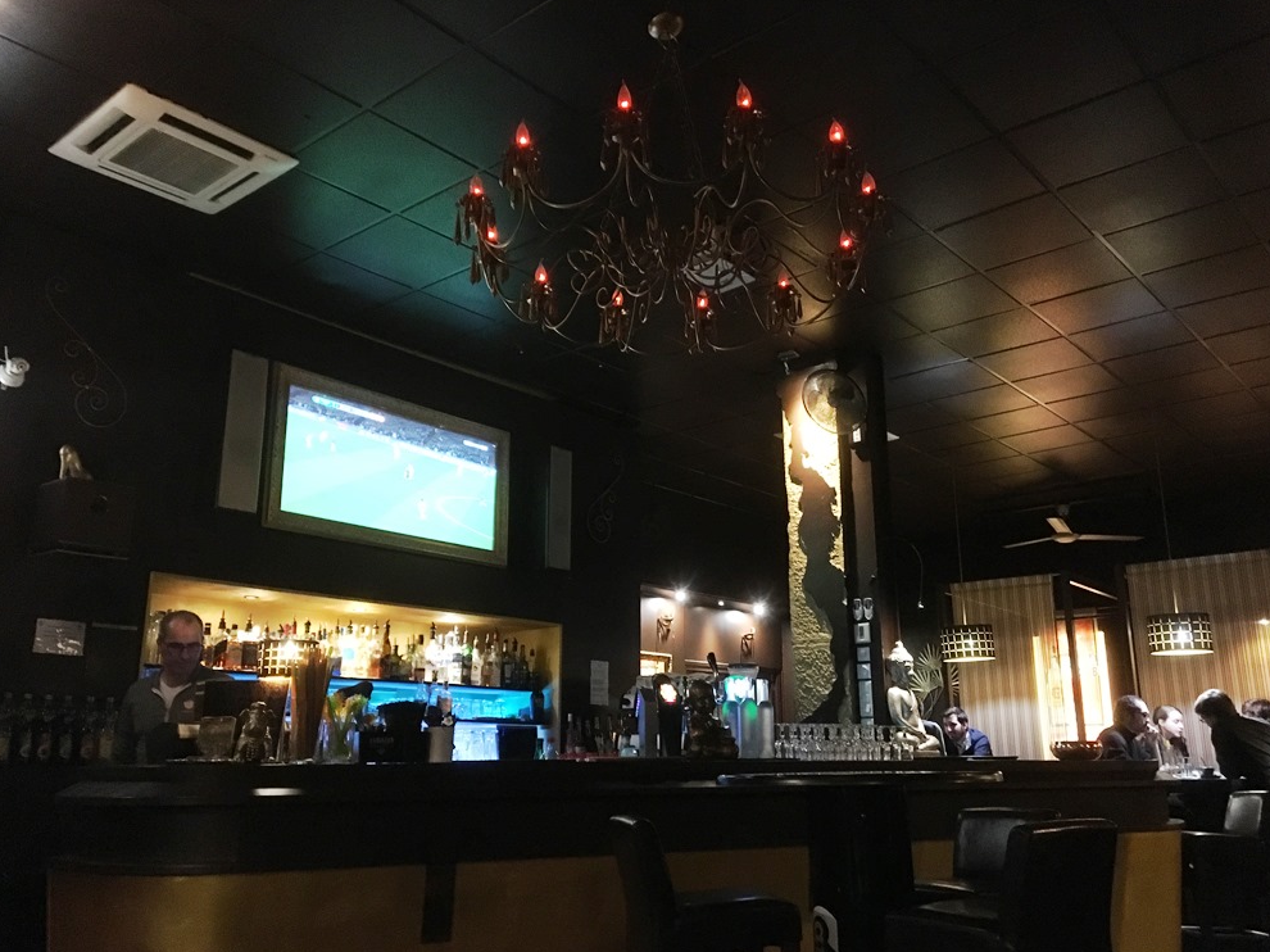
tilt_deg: +13.1
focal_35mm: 30
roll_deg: -1.6
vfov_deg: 46.8
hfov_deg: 60.0
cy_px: 484
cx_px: 650
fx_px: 1100
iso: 320
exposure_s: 1/17
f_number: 2.2
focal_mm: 4.15
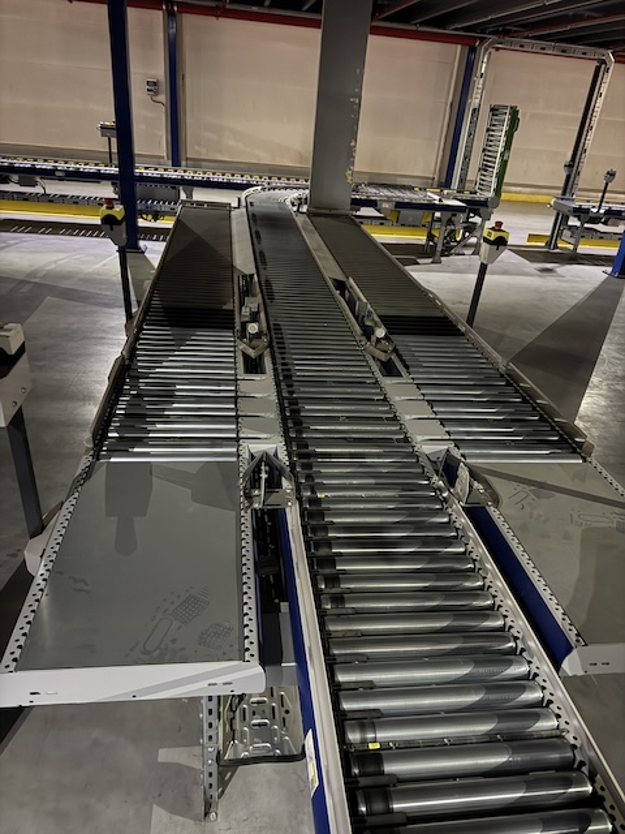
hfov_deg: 56.8
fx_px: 578
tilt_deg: -30.1
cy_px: 417
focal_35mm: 24
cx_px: 312
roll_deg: -5.8
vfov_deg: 71.6
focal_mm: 6.76
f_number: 1.78
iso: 1250
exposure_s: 1/9
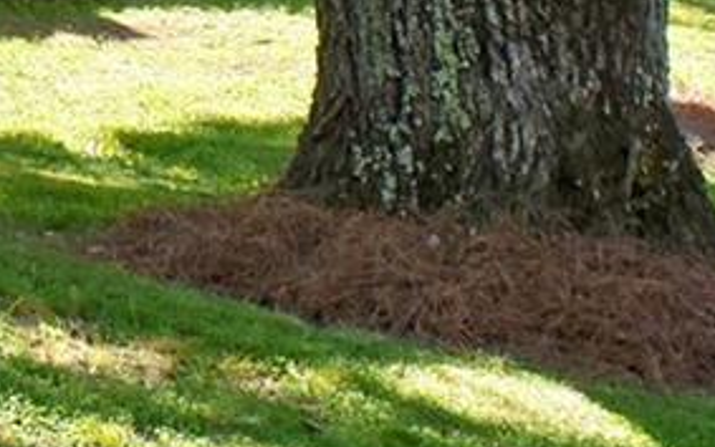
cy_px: -466
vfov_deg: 6.4
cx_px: -349
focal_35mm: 199
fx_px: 3878
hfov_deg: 10.2
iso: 280
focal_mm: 18
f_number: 8
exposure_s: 1/250
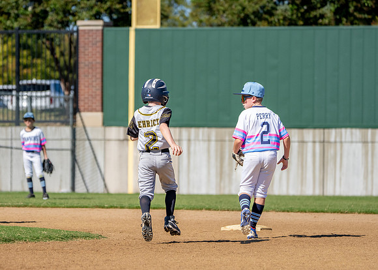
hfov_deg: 6.7
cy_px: 164
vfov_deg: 4.8
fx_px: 3237
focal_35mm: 302
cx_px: 127
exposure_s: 1/4000
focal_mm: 212
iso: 800
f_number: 5.6
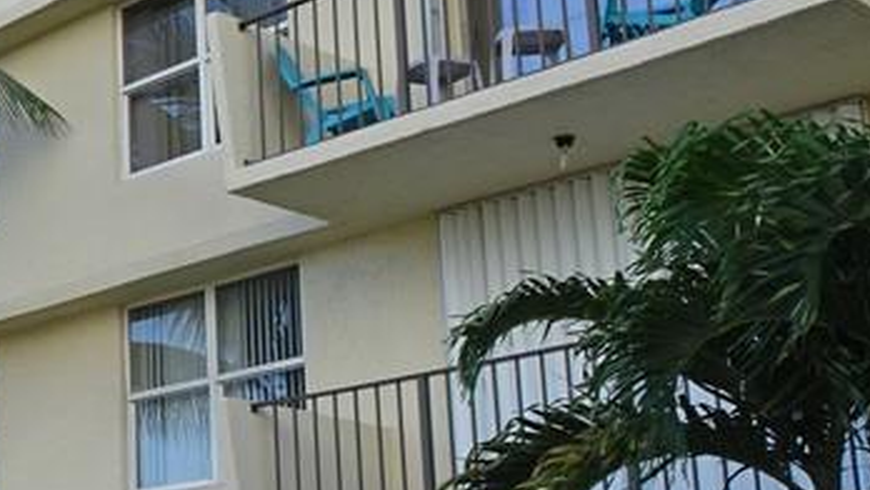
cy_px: 320
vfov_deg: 15.7
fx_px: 1777
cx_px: -112
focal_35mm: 77
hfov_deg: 25.3
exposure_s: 1/200
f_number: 3.5
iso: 80
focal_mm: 4.1
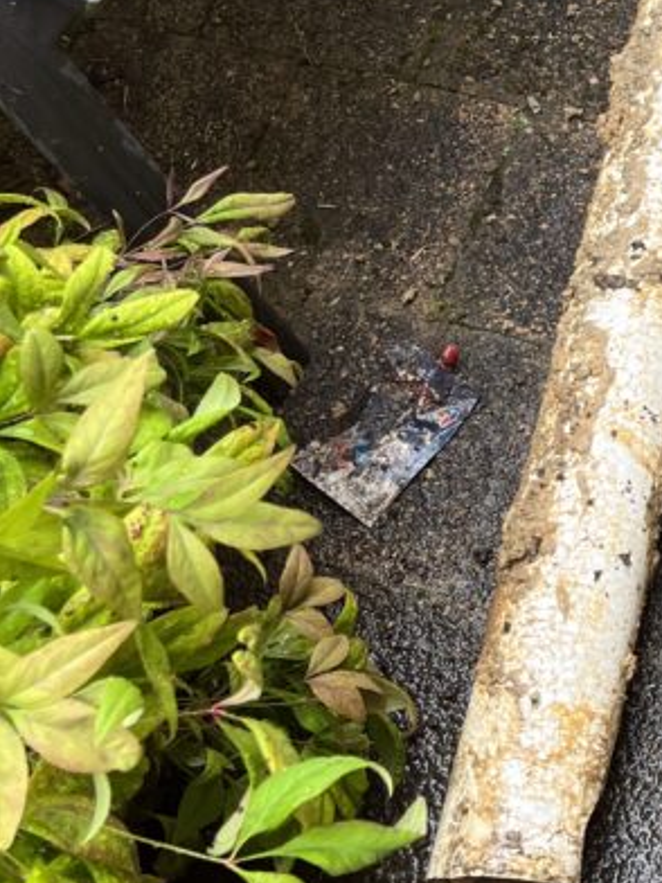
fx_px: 1734
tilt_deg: -59.5
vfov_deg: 28.0
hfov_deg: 19.9
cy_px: 191
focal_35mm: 68
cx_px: 862
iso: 100
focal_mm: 5.1
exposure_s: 1/122
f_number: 1.6
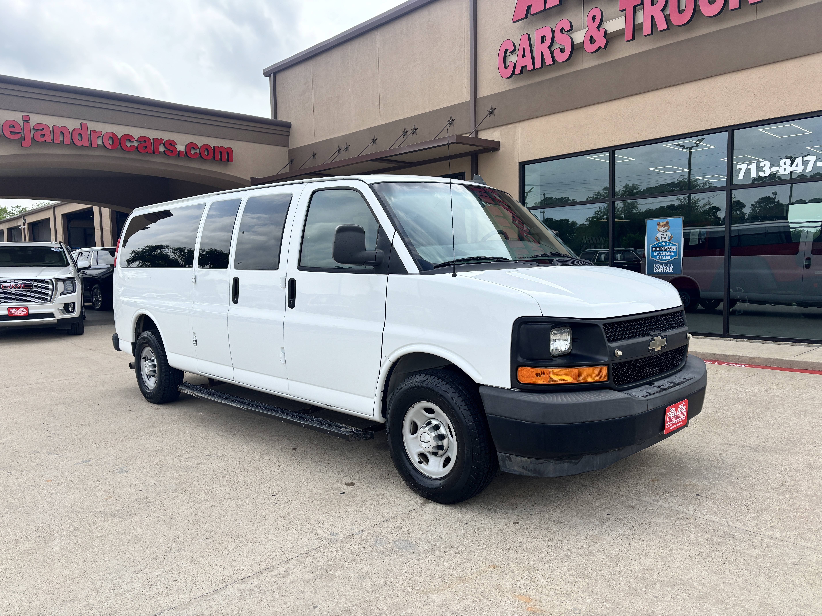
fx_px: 617
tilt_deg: -4.7
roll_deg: +1.2
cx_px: 411
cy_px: 308
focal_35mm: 26
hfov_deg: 67.3
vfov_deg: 53.1
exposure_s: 1/2288
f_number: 1.6
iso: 50
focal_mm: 5.96
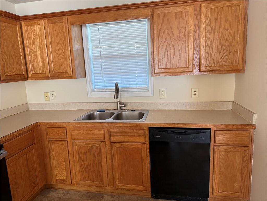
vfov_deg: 56.8
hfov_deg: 71.6
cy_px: 100
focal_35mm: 24
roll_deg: +1.9
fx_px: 185
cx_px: 134
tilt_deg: -9.2
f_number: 1.78
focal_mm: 6.76
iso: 250
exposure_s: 1/60
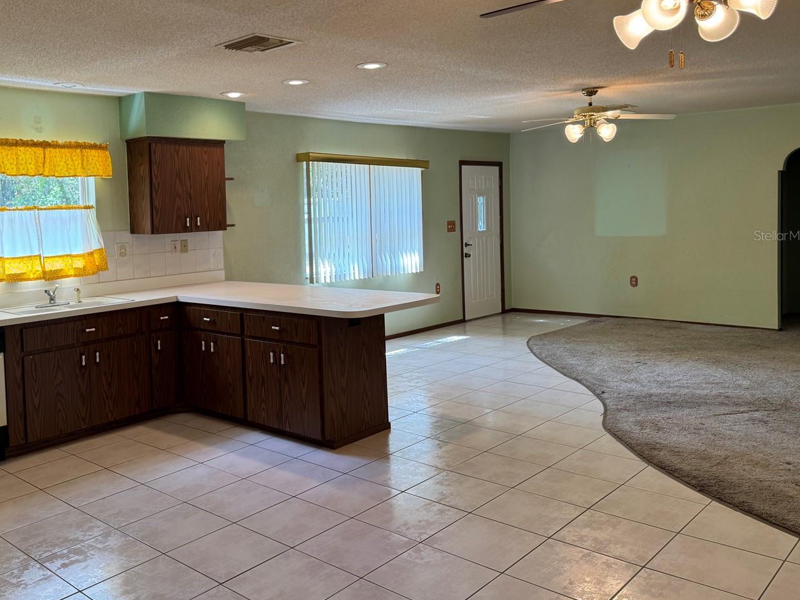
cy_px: 235
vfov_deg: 45.2
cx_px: 298
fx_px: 716
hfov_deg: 57.6
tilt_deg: -3.2
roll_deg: +2.2
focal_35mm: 31
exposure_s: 1/120
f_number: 1.78
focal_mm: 6.76
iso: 100
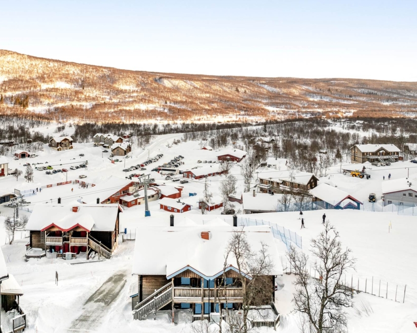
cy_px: 167
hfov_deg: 67.8
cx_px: 182
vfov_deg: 56.8
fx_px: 309
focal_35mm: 25
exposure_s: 1/1000
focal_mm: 8.38
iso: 100
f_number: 2.8
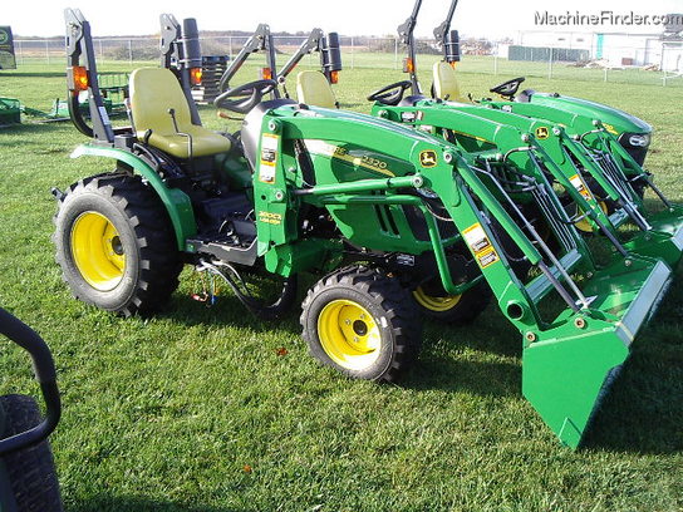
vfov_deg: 37.7
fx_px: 750
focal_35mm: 38
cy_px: 256
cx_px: 342
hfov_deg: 49.0
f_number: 4.8
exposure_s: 1/80
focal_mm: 5.8
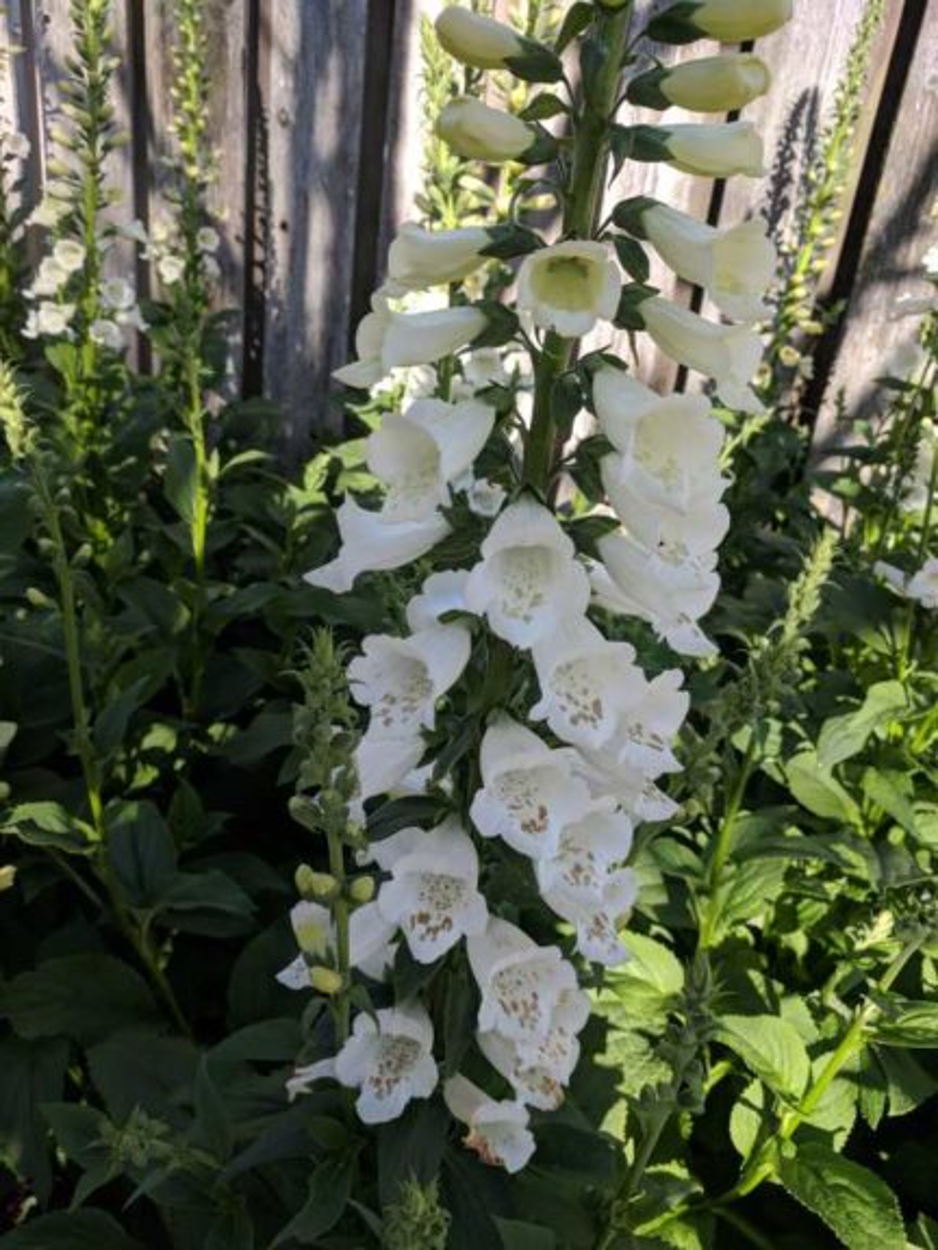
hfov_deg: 53.1
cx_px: 469
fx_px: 939
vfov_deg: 67.3
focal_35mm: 26
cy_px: 625
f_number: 2
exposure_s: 1/585
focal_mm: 4.67
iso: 50
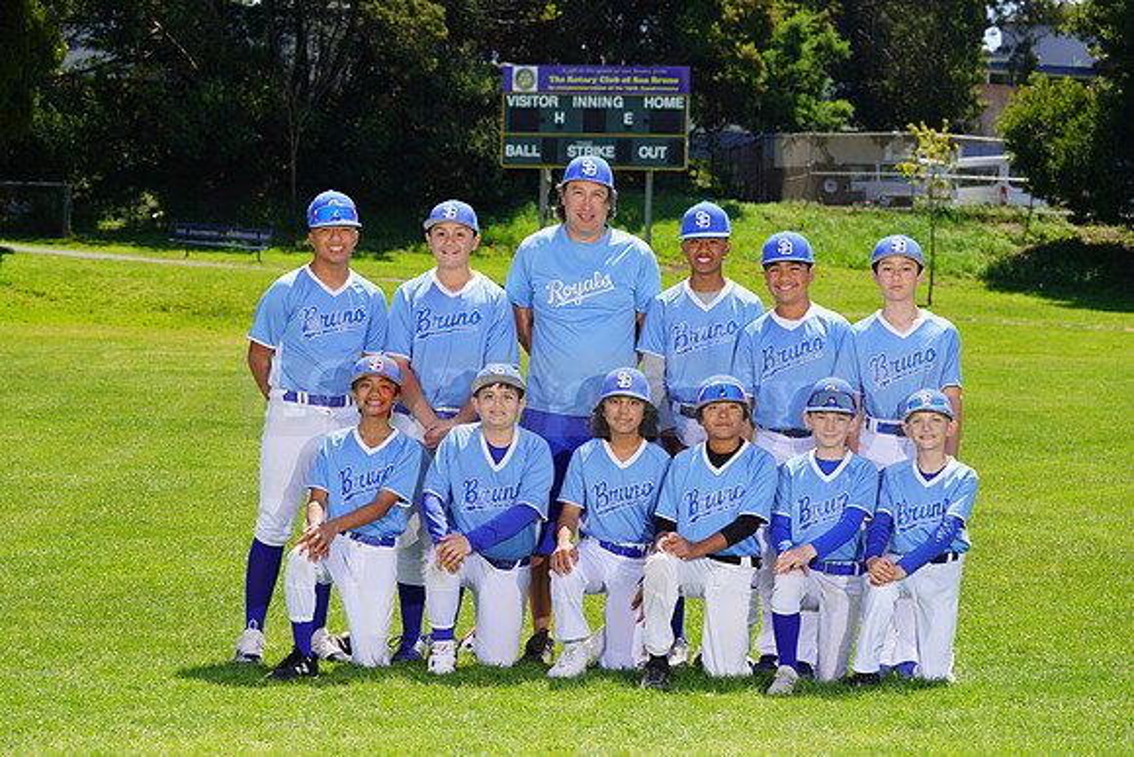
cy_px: 378
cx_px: 567
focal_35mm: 100
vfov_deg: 13.7
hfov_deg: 20.4
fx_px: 3151
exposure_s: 1/250
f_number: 8
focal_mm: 100
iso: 100
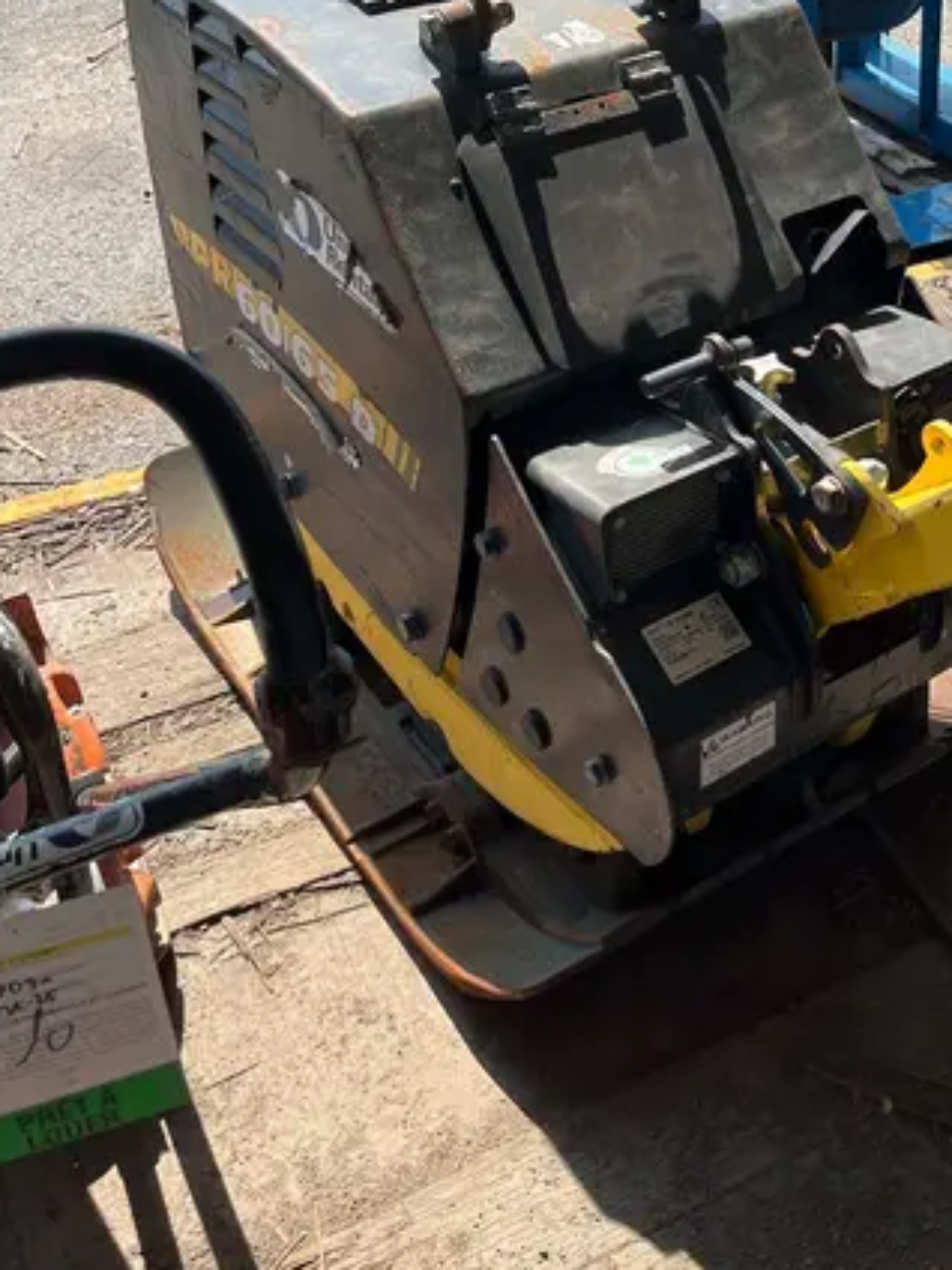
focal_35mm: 45
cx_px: 713
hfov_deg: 31.6
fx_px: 1650
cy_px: 274
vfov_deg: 40.5
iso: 50
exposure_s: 1/1404
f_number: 1.6
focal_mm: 5.1
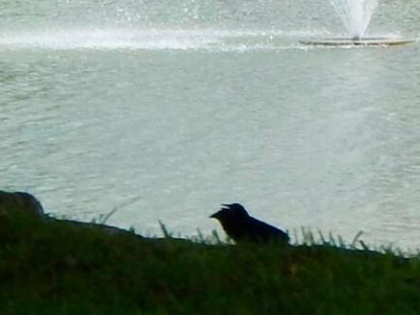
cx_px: 598
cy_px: -510
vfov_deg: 3.6
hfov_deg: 4.8
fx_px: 4938
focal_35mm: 407
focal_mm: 10.9
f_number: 4
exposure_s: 1/1000
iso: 125
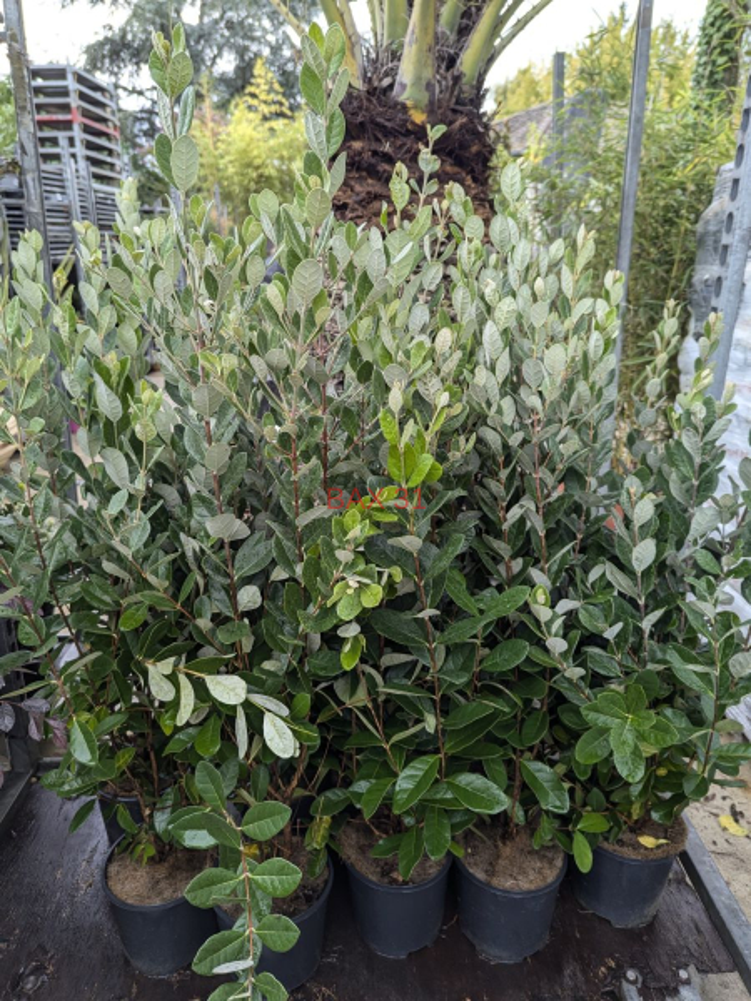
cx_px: 376
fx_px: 694
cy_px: 500
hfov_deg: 56.8
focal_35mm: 24
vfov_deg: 71.6
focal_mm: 6.81
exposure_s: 1/134
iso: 38
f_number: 1.85
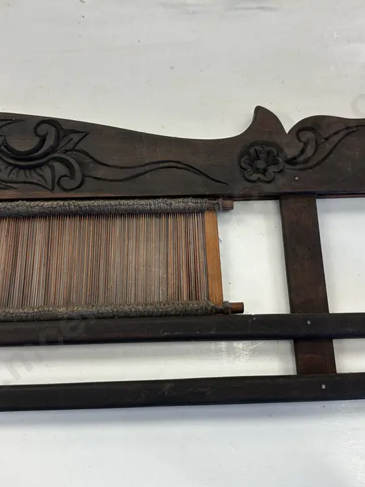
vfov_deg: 55.3
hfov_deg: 43.0
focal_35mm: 33
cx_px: 176
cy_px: 246
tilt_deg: -76.2
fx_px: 464
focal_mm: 6.86
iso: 100
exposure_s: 1/100
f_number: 1.78
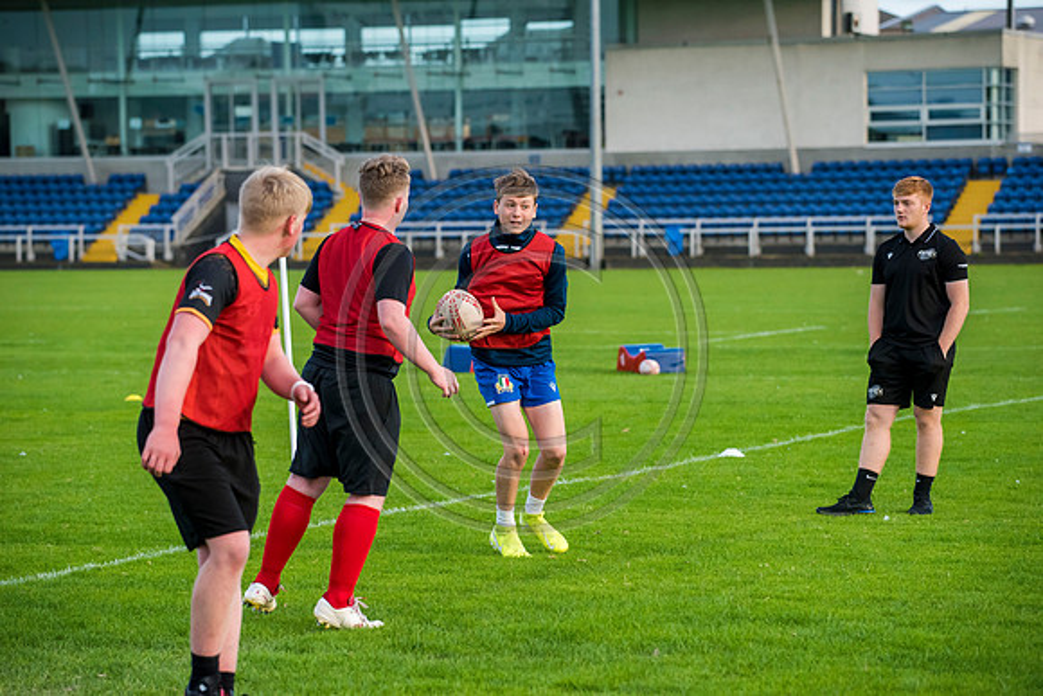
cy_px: 348
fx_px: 3912
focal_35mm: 135
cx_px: 522
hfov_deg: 15.2
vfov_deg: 10.2
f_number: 4.5
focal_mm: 135
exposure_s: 1/1250
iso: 1600
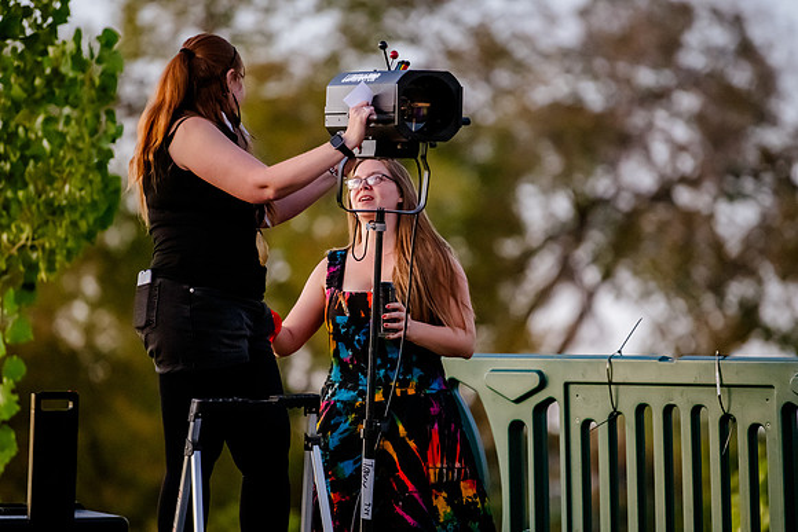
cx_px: 427
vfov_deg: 5.6
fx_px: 5438
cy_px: 265
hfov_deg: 8.4
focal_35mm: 245
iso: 6400
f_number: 2.8
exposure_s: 1/125
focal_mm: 200
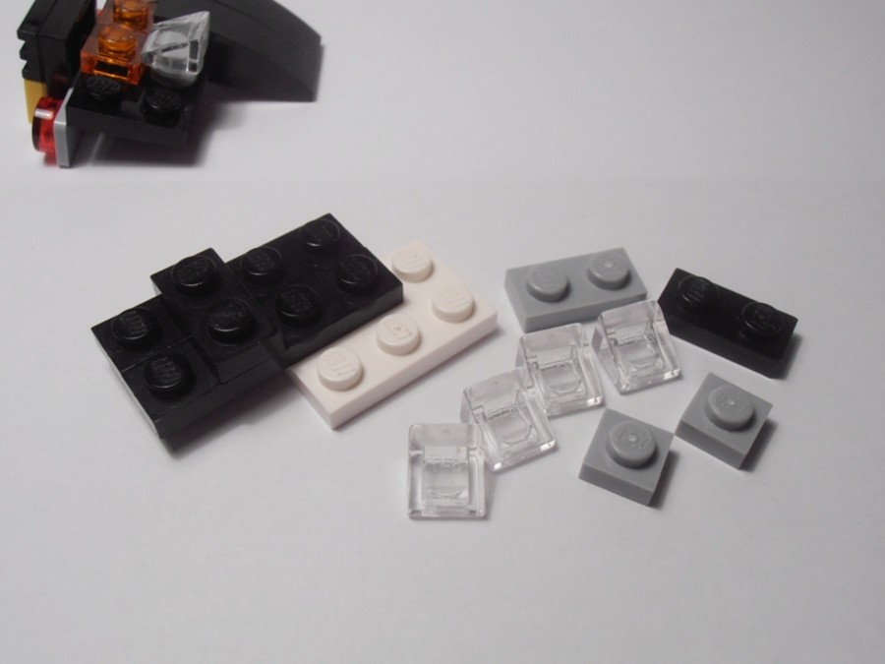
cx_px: 442
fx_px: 946
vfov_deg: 38.7
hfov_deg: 50.1
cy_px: 332
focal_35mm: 37
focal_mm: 6.61
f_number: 3.9
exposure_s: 1/100
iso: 80
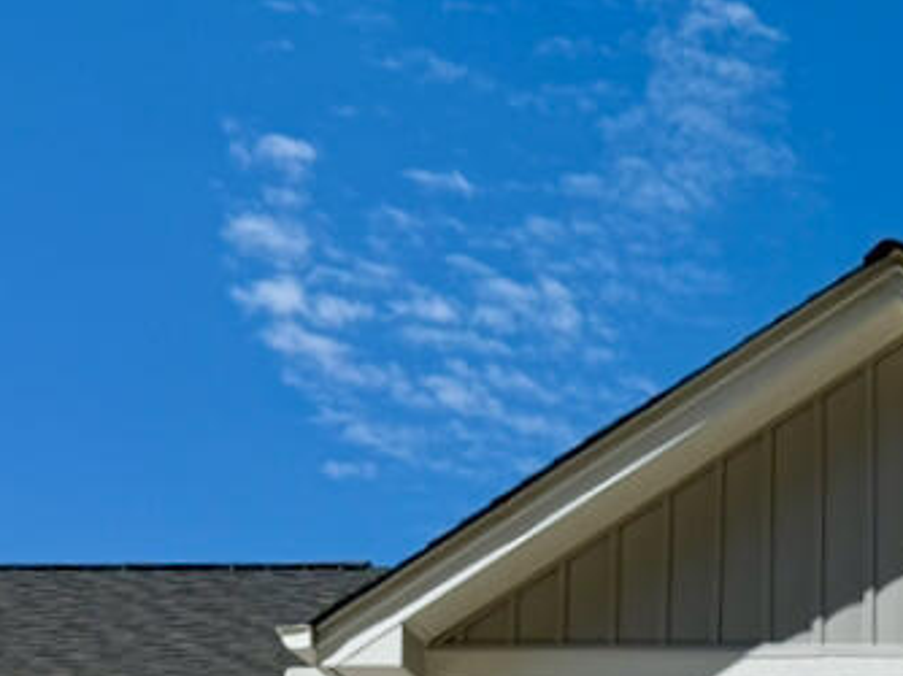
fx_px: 2398
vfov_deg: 14.1
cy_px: 1230
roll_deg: -1.6
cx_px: 1441
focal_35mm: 92
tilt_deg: +3.7
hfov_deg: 18.4
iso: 80
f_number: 1.78
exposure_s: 1/7937
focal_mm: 6.76
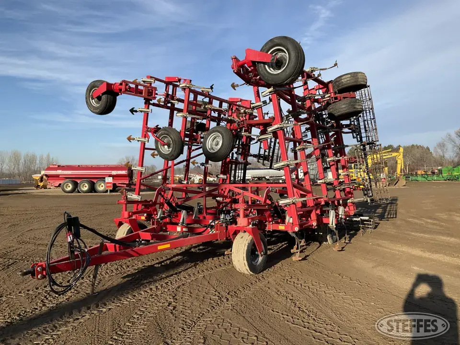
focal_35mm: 29
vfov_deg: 48.2
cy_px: 172
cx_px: 230
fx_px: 385
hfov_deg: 61.7
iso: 25
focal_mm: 3
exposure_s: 1/1412
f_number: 1.8
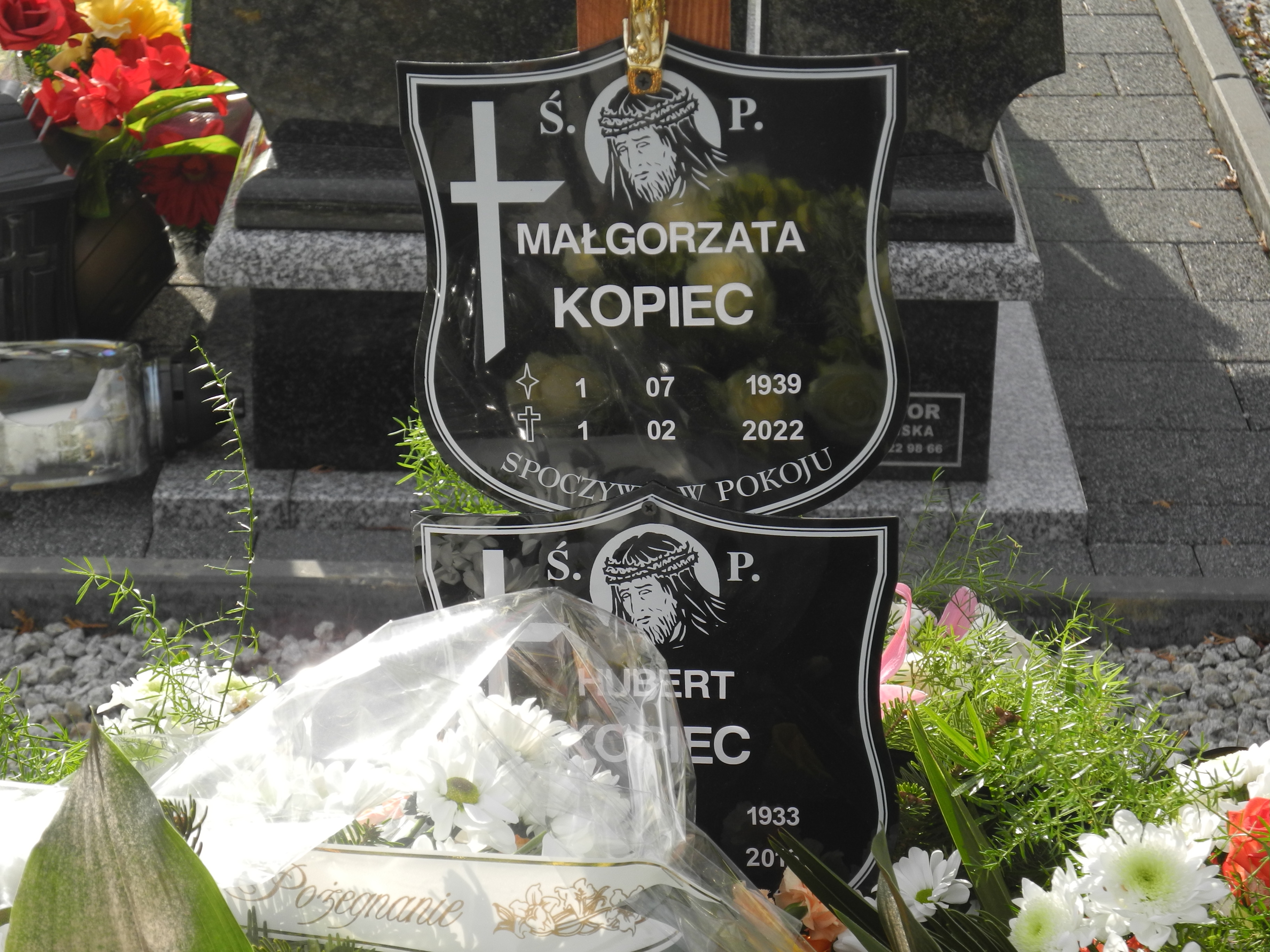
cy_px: 476
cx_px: 635
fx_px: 3852
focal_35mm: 105
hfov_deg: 18.7
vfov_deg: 14.1
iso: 100
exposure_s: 1/160
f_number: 4.5
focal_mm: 22.5
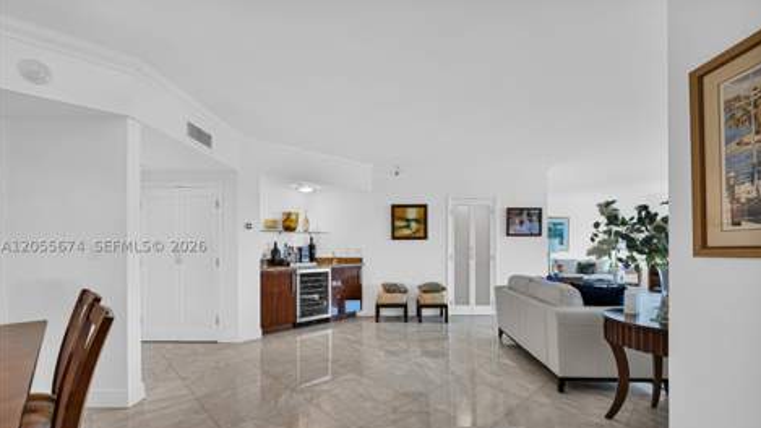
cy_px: 244
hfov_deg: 103.0
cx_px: 386
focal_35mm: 15
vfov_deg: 70.2
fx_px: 303
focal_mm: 14
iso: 100
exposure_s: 1/25
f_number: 4
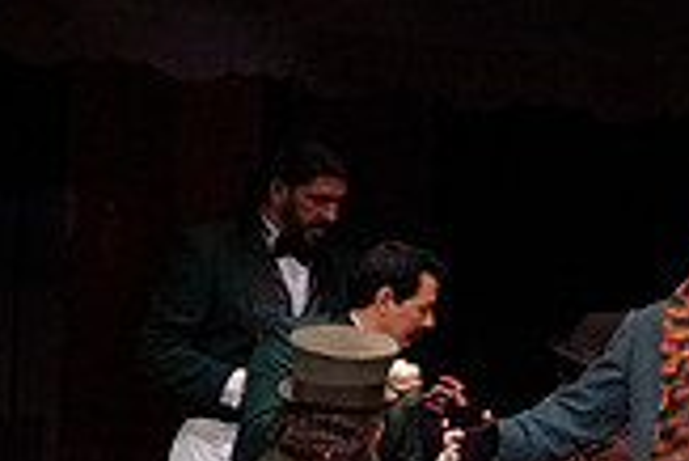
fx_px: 10095
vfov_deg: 2.6
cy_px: 366
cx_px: 1002
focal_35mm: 527
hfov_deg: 3.9
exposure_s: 1/400
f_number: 13
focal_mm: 148
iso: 16000
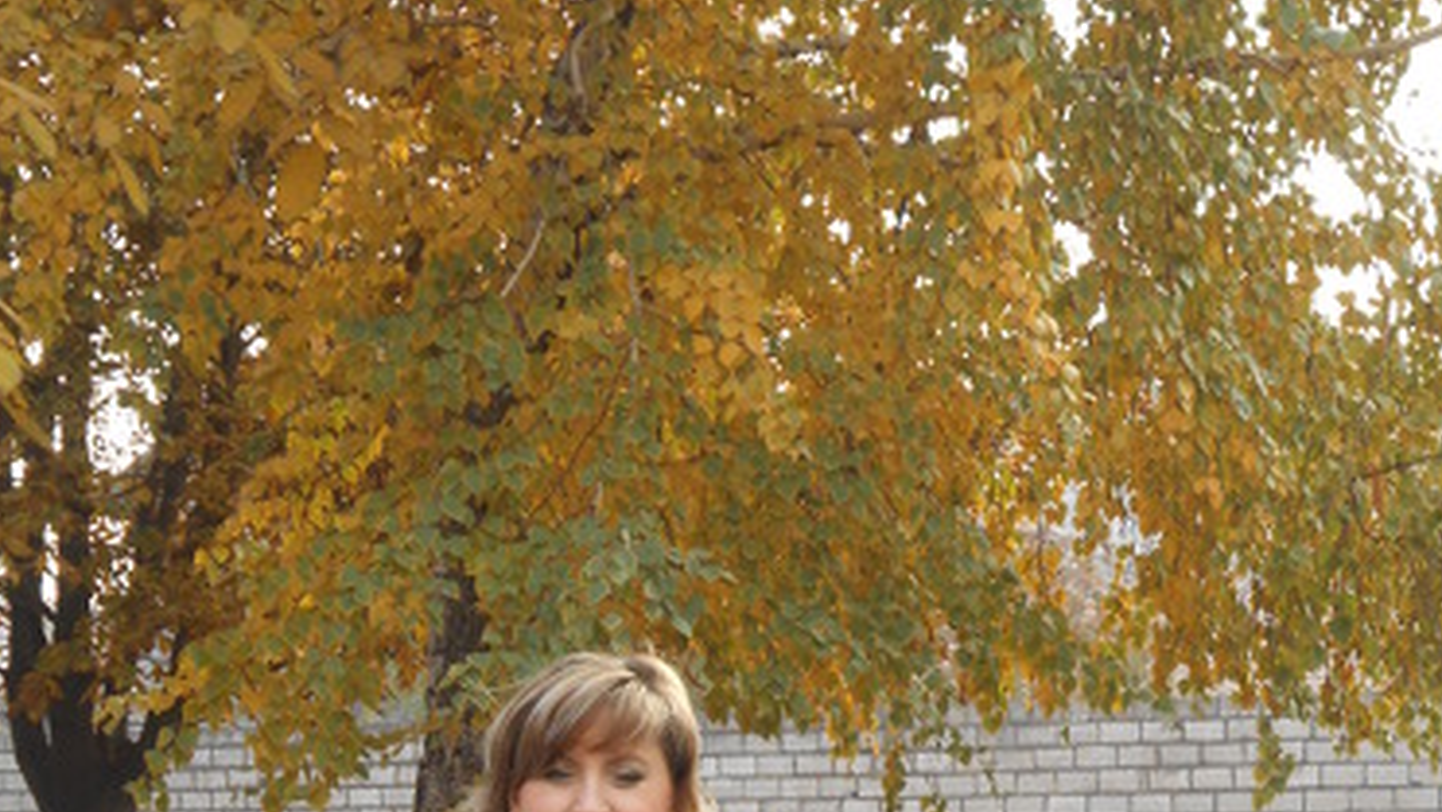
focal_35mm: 111
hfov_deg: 19.3
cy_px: 905
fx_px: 4246
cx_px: 820
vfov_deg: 10.8
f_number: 5.6
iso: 100
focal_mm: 11.3
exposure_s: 1/60
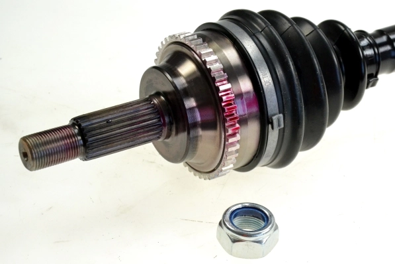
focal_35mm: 105
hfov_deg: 19.5
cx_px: 198
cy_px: 132
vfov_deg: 13.0
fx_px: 1152
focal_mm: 70
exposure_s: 1/640
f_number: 6.3
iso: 1600
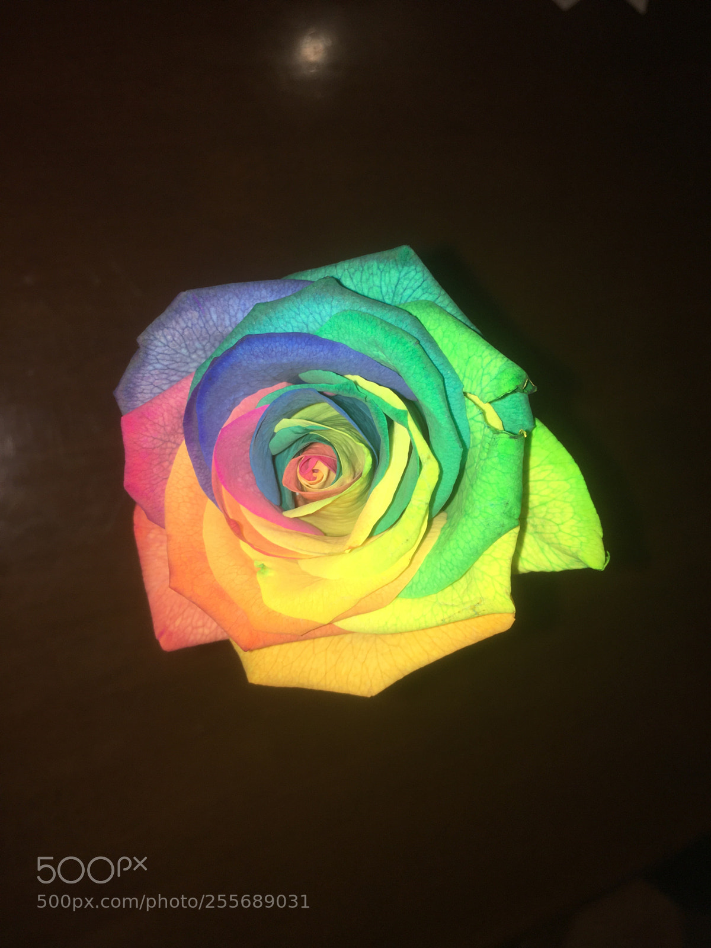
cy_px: 474
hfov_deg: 48.2
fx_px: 794
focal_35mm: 29
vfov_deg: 61.7
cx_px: 356
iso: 25
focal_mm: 4.15
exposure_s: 1/70
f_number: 2.2
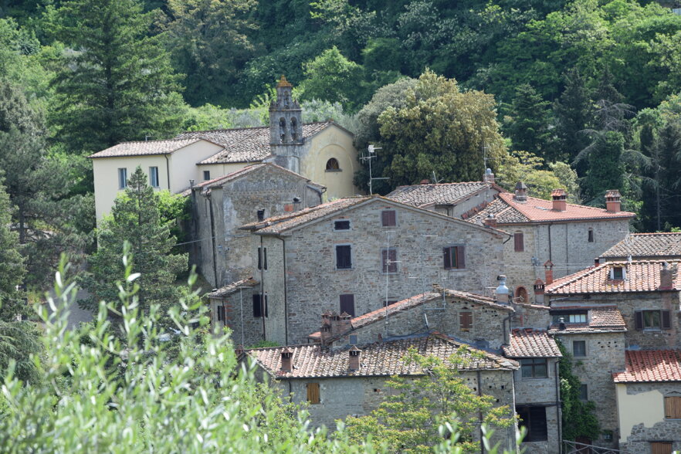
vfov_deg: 9.3
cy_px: 227
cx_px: 340
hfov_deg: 14.0
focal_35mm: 147
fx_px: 2781
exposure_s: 1/250
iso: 360
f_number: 8
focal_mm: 98
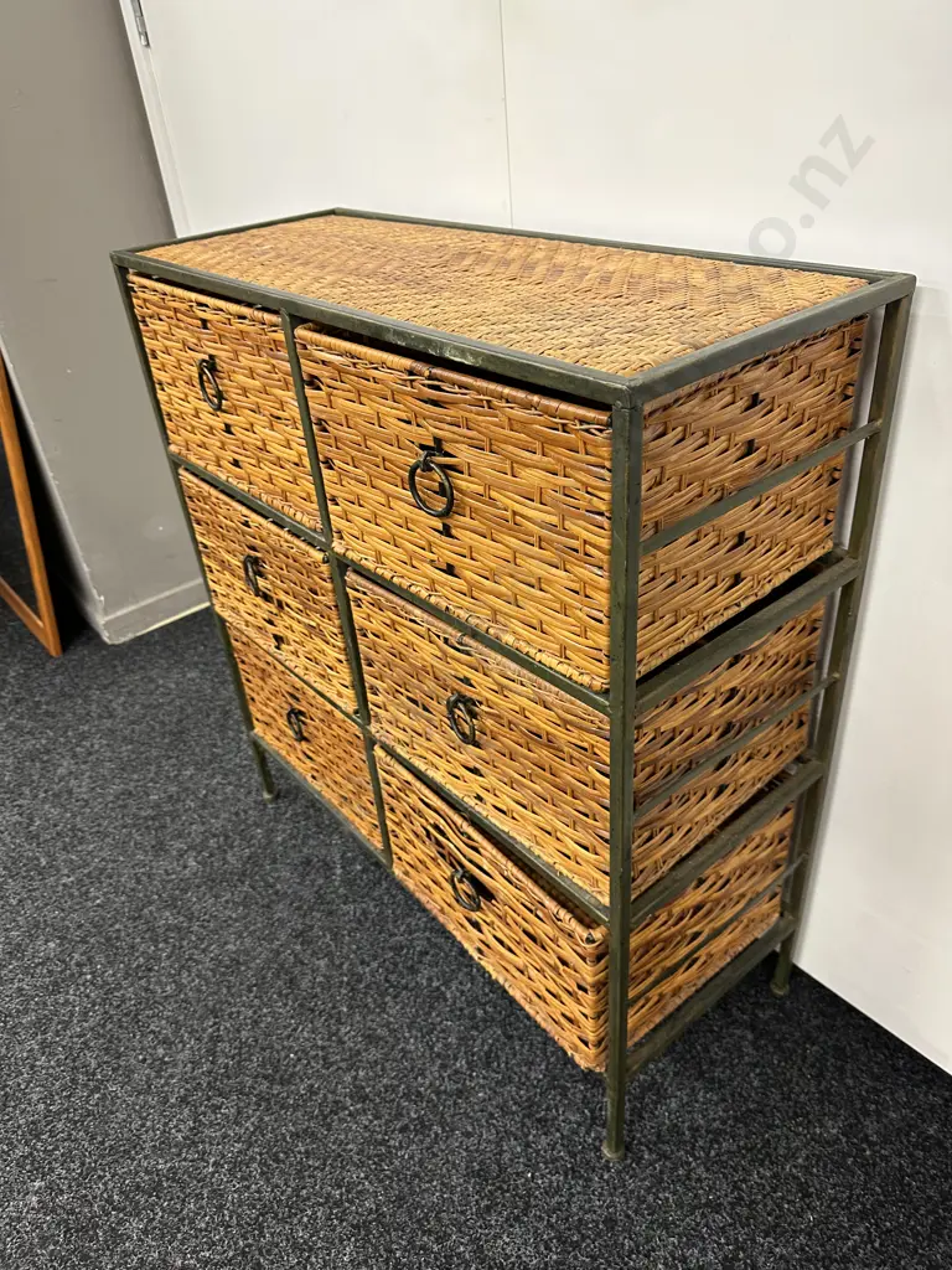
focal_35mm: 24
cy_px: 635
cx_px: 476
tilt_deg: -33.4
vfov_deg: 71.6
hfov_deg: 56.8
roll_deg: +6.1
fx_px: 880
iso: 200
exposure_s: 1/50
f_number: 1.78
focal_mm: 6.86
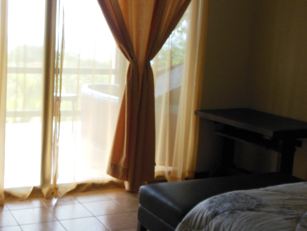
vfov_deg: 28.5
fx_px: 452
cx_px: 98
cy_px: 99
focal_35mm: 51
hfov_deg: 37.0
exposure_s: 1/160
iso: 400
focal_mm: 5.2
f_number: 3.3
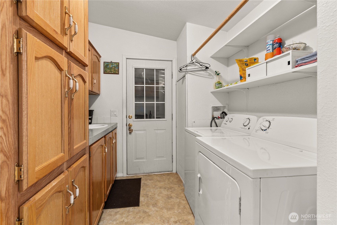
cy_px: 112
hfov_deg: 96.7
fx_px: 150
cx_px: 168
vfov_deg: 73.7
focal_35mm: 16
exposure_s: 1/2
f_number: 8
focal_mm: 16
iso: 500
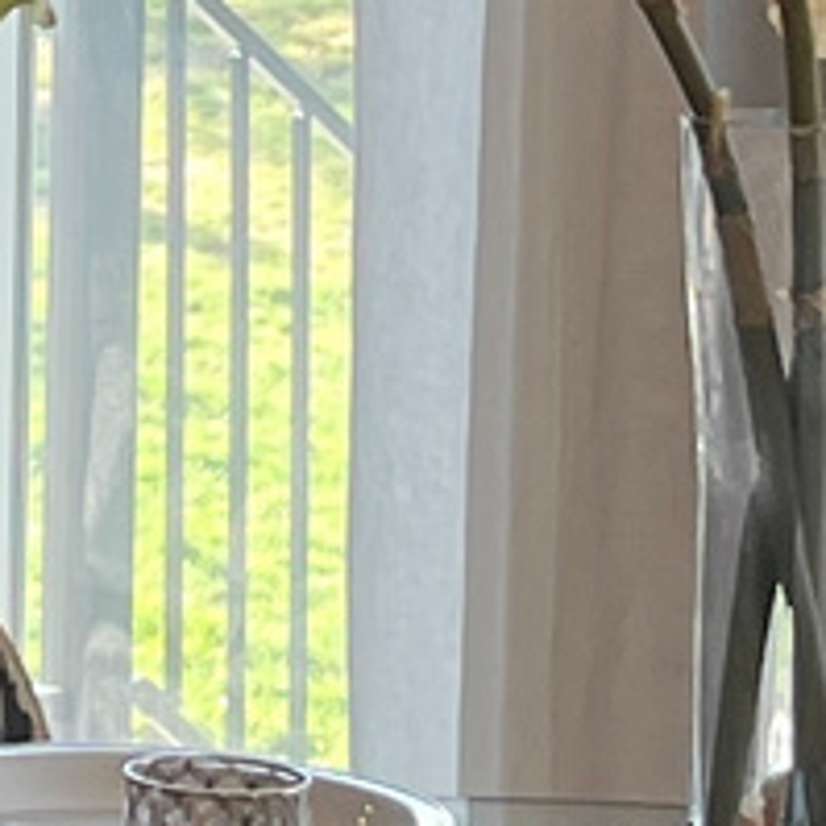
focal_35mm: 237
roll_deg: -1.6
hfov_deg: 7.1
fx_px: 6398
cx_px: -876
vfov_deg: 7.3
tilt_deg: -2.6
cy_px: -345
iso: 100
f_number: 1.6
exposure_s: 1/120
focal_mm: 5.1
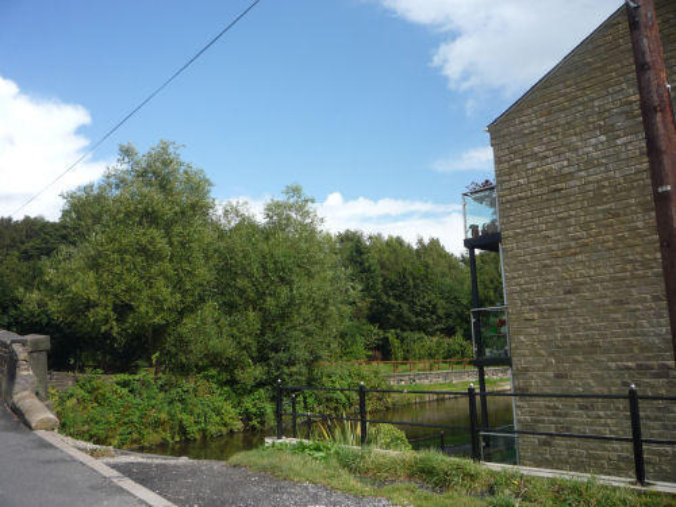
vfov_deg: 46.8
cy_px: 254
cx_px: 338
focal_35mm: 30
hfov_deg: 60.0
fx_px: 586
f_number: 5
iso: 100
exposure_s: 1/400
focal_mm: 5.2
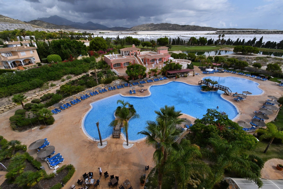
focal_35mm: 15
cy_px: 94
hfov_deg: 100.4
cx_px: 142
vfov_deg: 77.3
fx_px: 118
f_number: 14
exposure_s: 1/800
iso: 500
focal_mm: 10
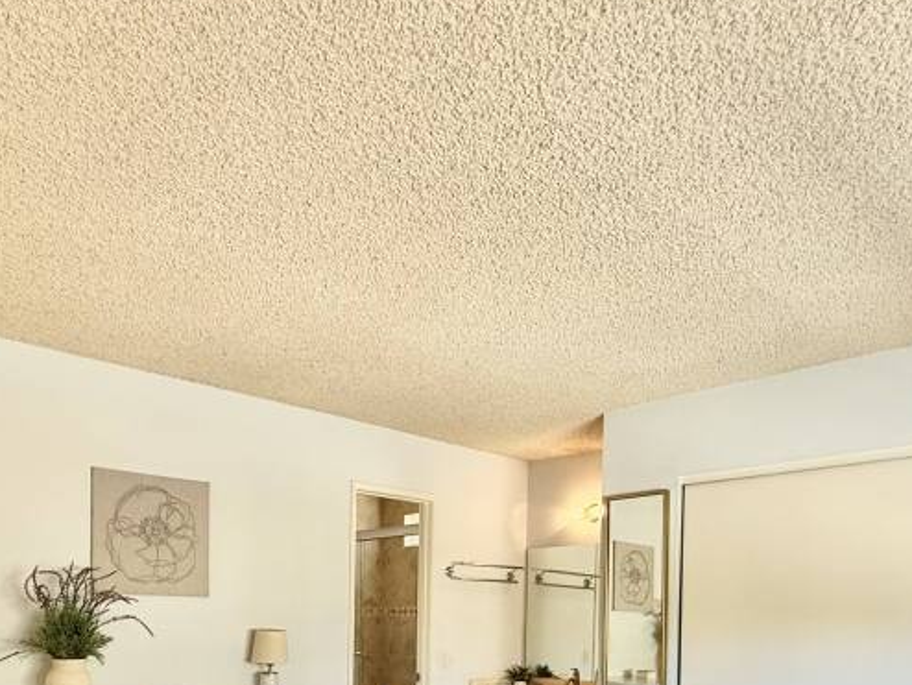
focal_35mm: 29
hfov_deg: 61.5
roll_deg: -1.2
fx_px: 764
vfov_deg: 43.8
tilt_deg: -0.3
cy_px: 624
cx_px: 404
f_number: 2.2
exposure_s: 1/120
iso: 200
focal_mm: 2.22
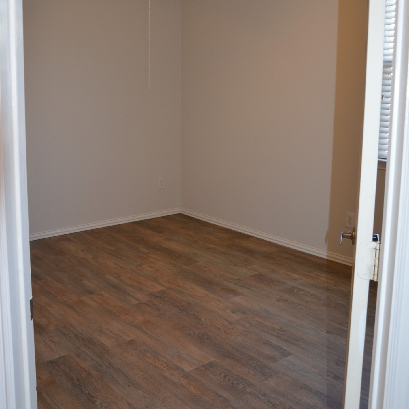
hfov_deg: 41.3
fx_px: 543
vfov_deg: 41.0
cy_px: 154
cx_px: 203
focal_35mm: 41
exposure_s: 1/60
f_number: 3.8
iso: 400
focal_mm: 21
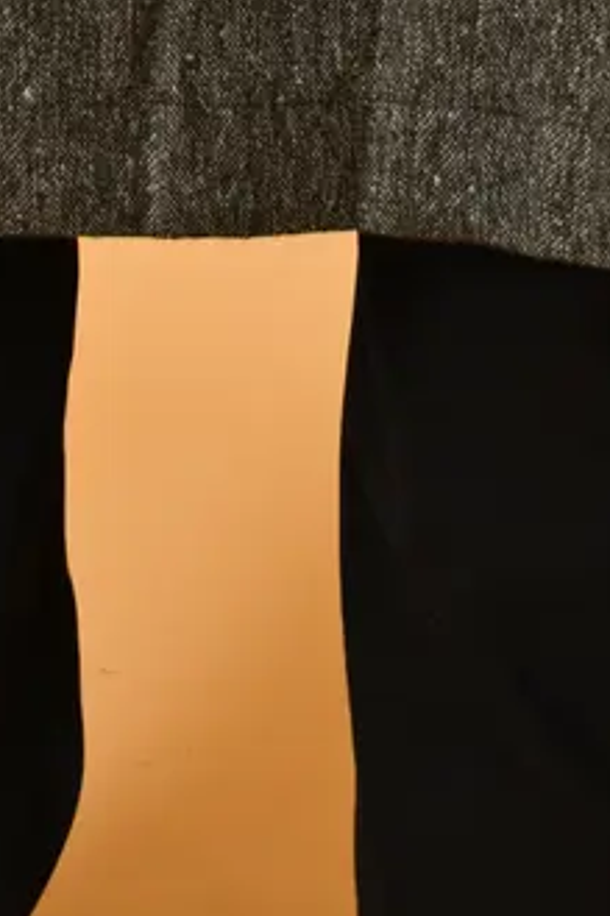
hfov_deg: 4.4
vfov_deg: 6.2
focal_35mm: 310
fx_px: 7887
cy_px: -1673
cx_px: 189
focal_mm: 40
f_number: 2.8
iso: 250
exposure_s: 1/320
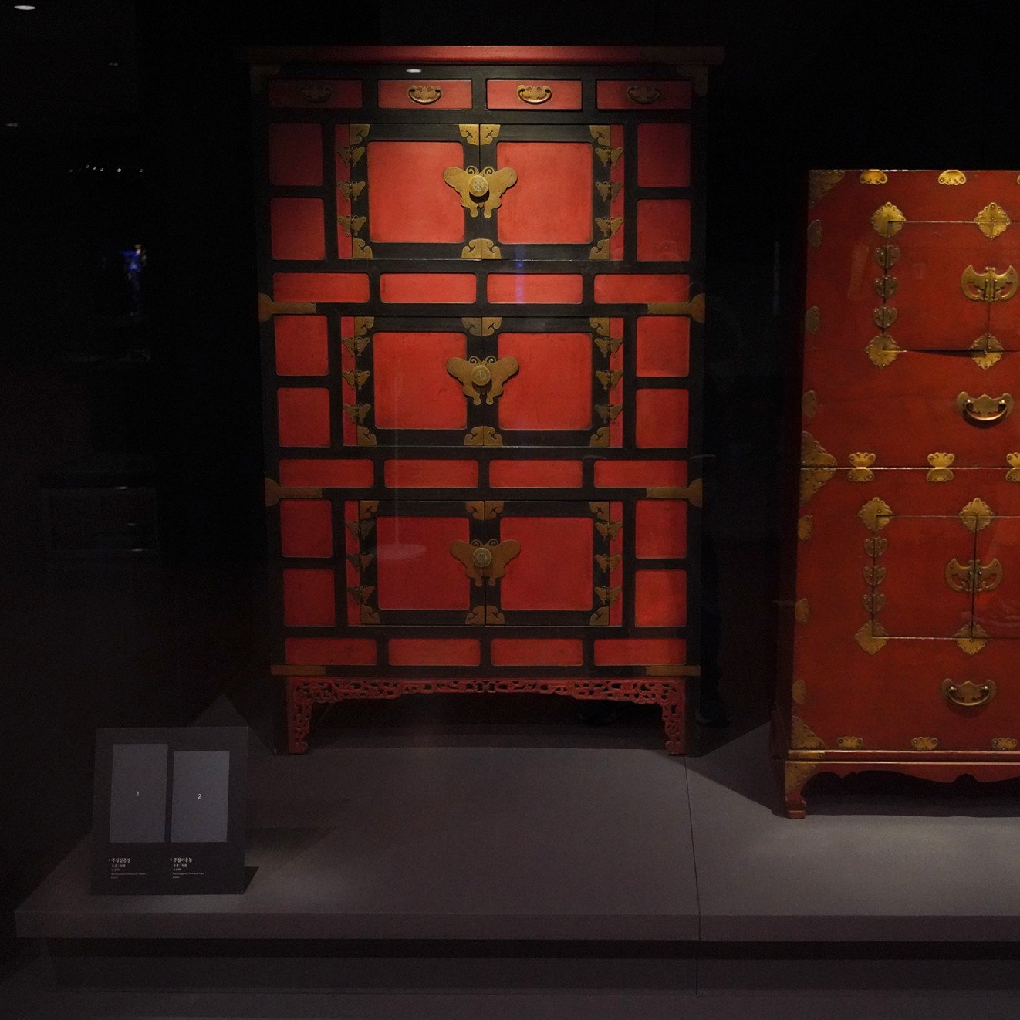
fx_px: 1500
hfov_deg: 37.3
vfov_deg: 37.6
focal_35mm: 45
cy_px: 507
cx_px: 633
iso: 6400
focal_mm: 35
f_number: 2.8
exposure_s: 1/80
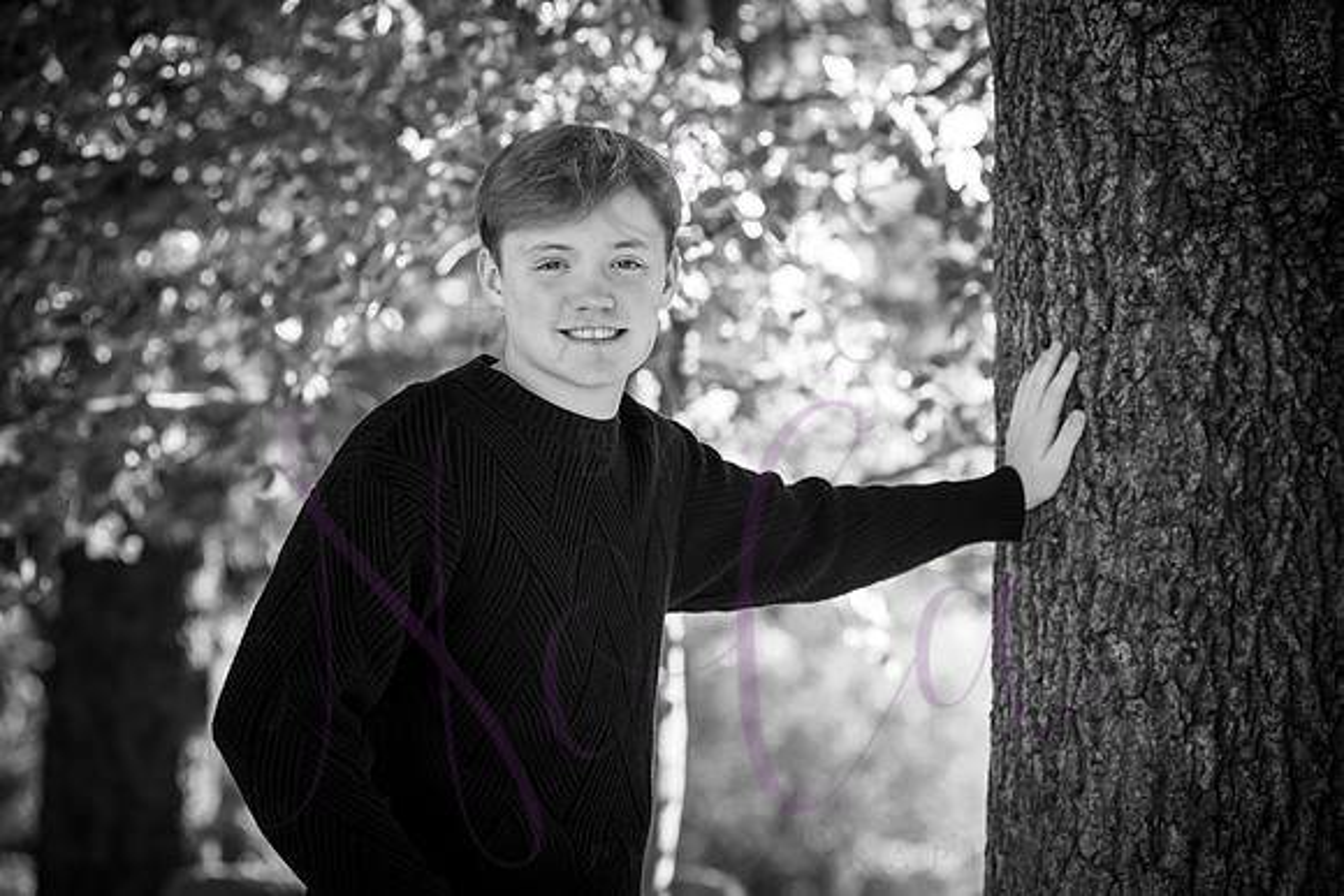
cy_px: 448
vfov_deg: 11.0
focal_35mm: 125
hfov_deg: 16.4
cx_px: 672
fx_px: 4668
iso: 800
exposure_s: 1/800
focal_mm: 125
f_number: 5
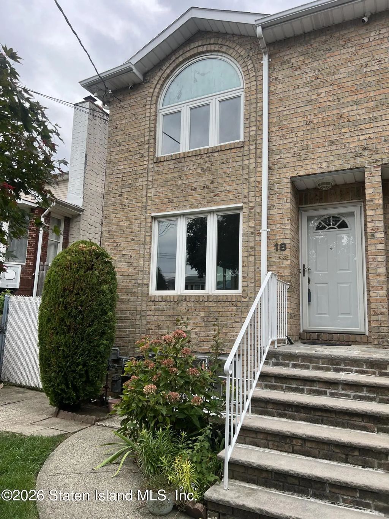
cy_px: 260
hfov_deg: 53.1
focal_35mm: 26
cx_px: 194
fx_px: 390
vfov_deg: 67.3
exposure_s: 1/261
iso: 50
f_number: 1.5
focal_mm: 5.7
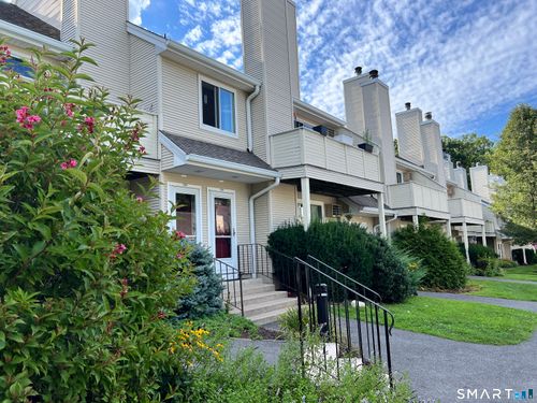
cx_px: 268
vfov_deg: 53.1
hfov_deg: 67.3
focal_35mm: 26
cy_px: 202
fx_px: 403
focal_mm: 5.7
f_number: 1.5
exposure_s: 1/1361
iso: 50
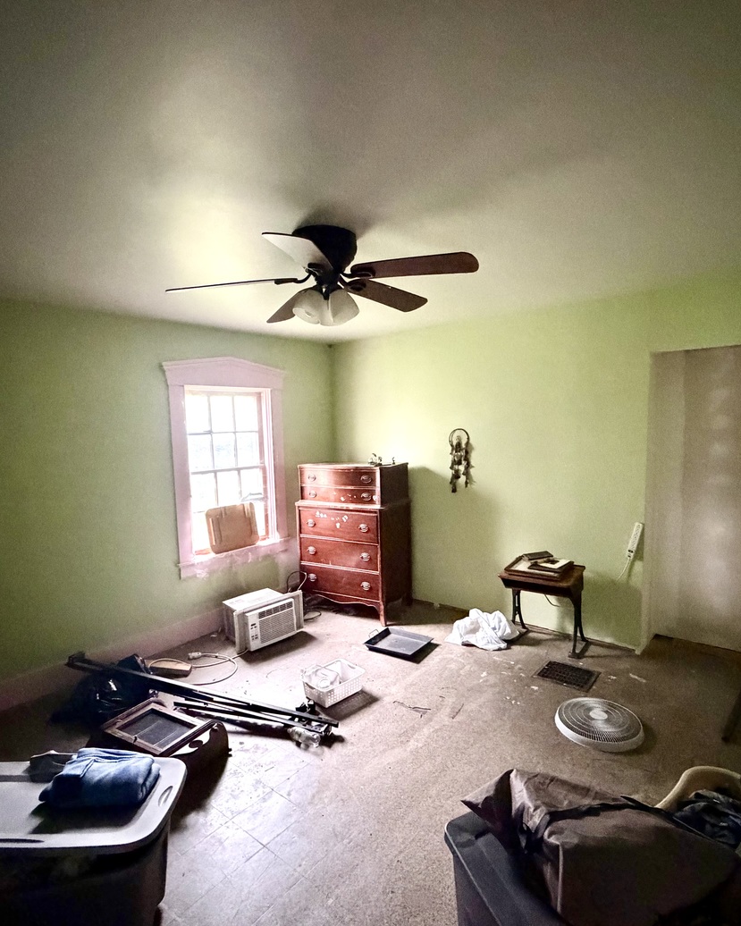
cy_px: 480
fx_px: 521
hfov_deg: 70.8
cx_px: 386
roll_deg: +2.0
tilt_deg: -4.3
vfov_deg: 83.2
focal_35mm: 19
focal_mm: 2.22
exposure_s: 1/40
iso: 1600
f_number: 2.2
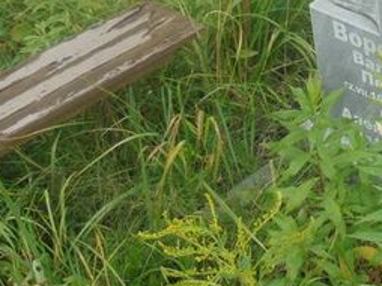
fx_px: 904
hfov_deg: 23.2
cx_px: 352
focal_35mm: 82
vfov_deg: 17.9
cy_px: 74
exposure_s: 1/250
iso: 100
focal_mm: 4.6
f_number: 3.5
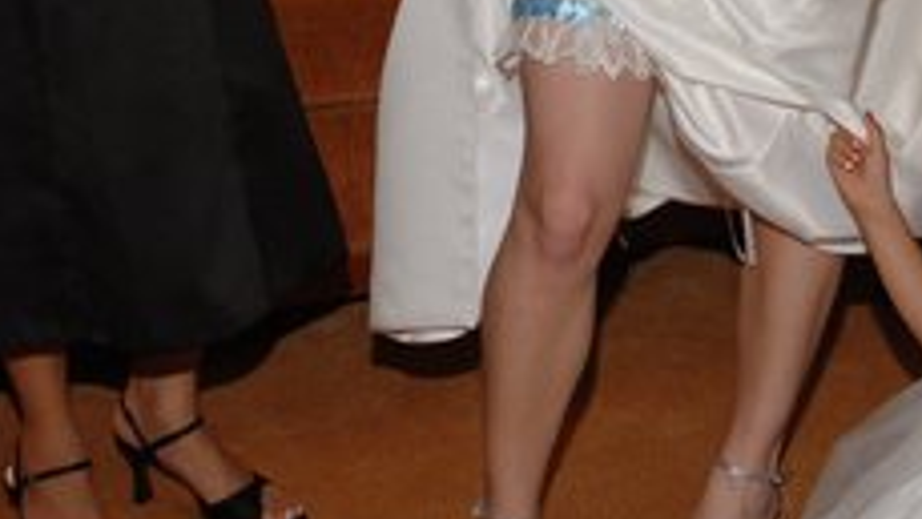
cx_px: 544
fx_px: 3008
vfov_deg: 9.7
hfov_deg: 17.4
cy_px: -191
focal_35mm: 123
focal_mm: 28
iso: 400
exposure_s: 1/60
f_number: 5.6
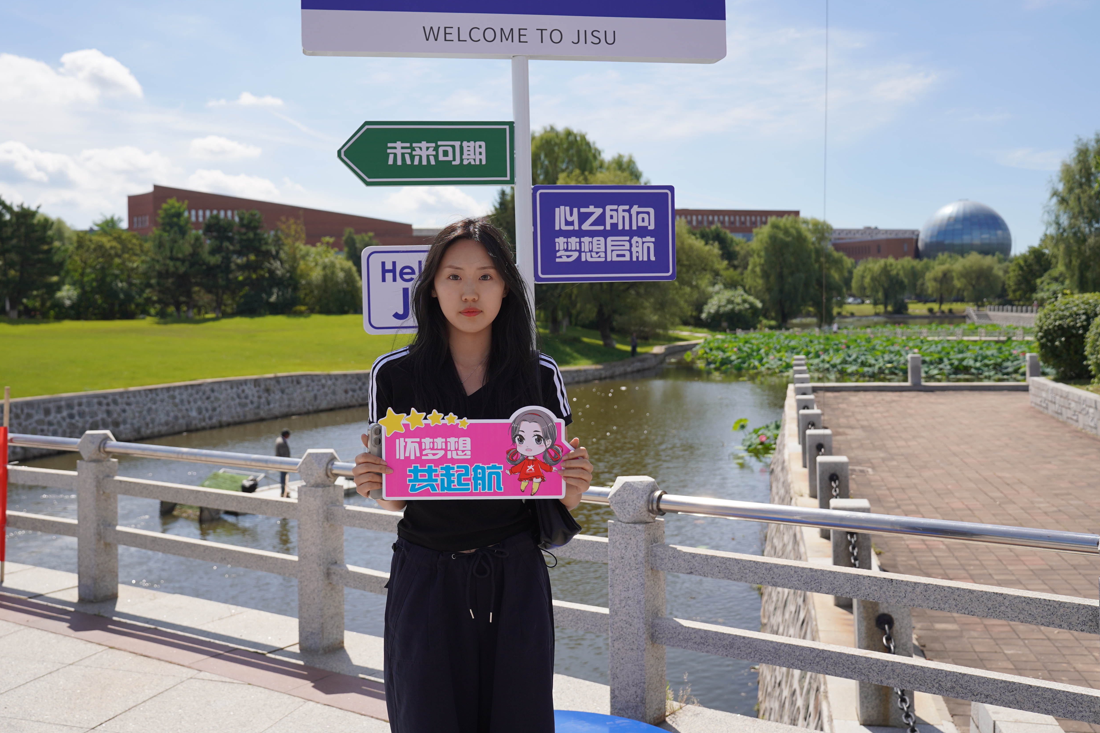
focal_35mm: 35
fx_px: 1069
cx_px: 503
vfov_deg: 37.8
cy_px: 319
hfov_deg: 54.4
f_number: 4.5
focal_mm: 29
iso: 100
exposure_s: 1/1000
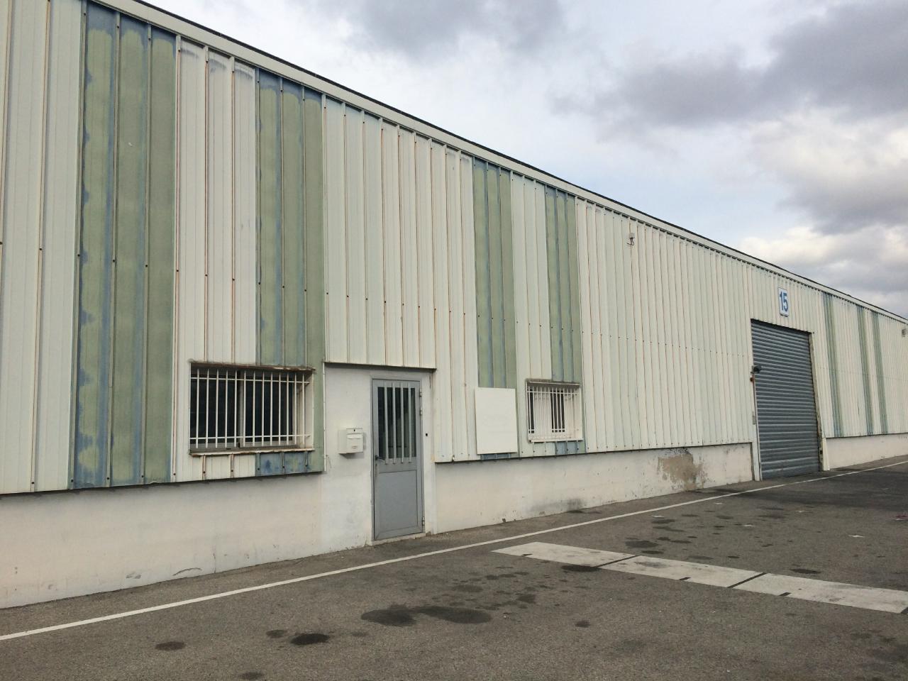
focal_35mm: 29
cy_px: 340
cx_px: 454
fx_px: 761
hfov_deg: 61.7
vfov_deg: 48.2
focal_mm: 4.15
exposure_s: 1/2283
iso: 32
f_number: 2.2
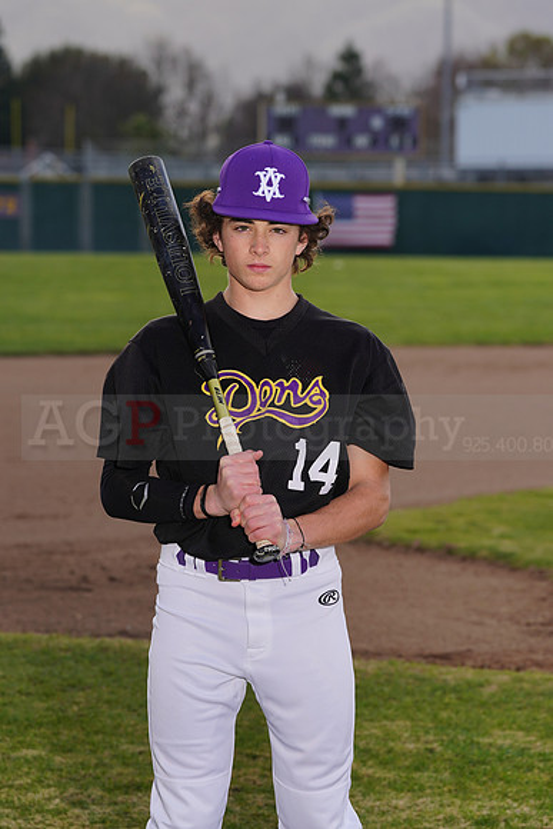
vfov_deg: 12.4
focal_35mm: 166
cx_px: 276
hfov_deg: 8.3
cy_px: 414
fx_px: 3822
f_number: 8
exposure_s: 1/200
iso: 100
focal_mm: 166
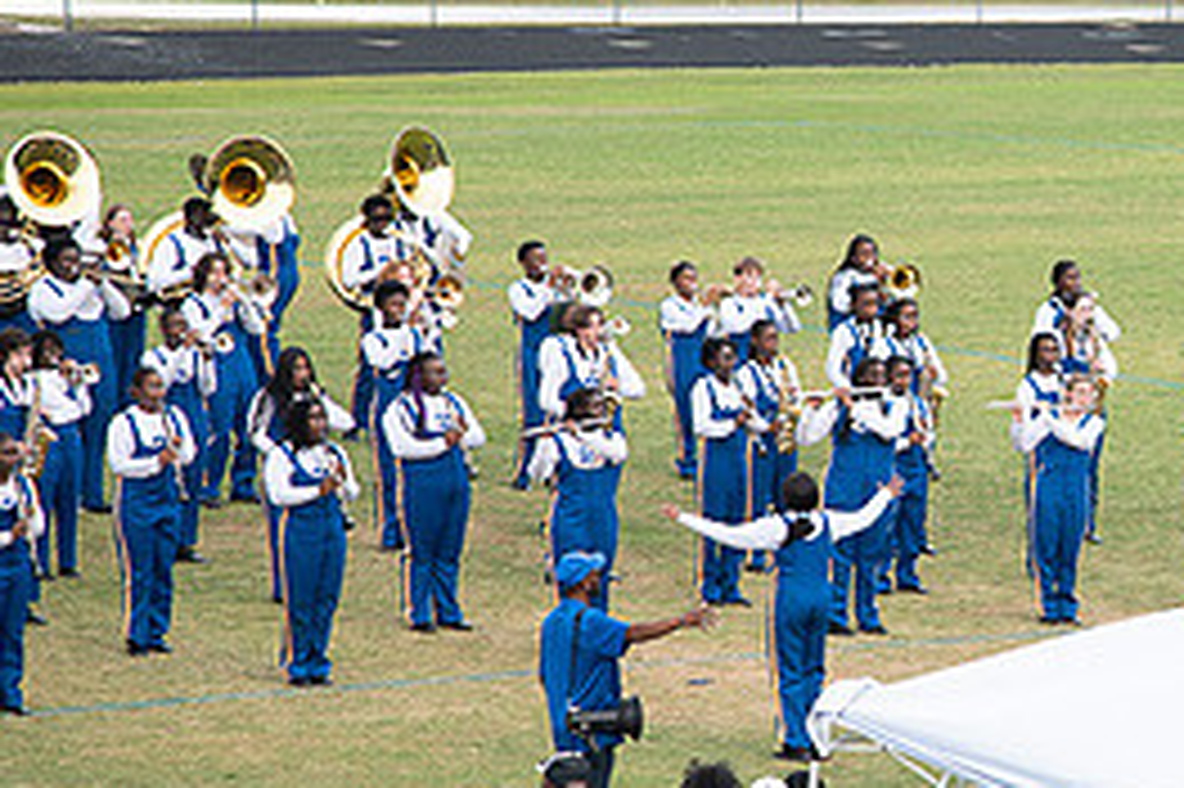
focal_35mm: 265
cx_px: 1076
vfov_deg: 5.2
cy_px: 419
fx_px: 8710
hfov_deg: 7.8
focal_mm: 120
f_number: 4
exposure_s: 1/200
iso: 400
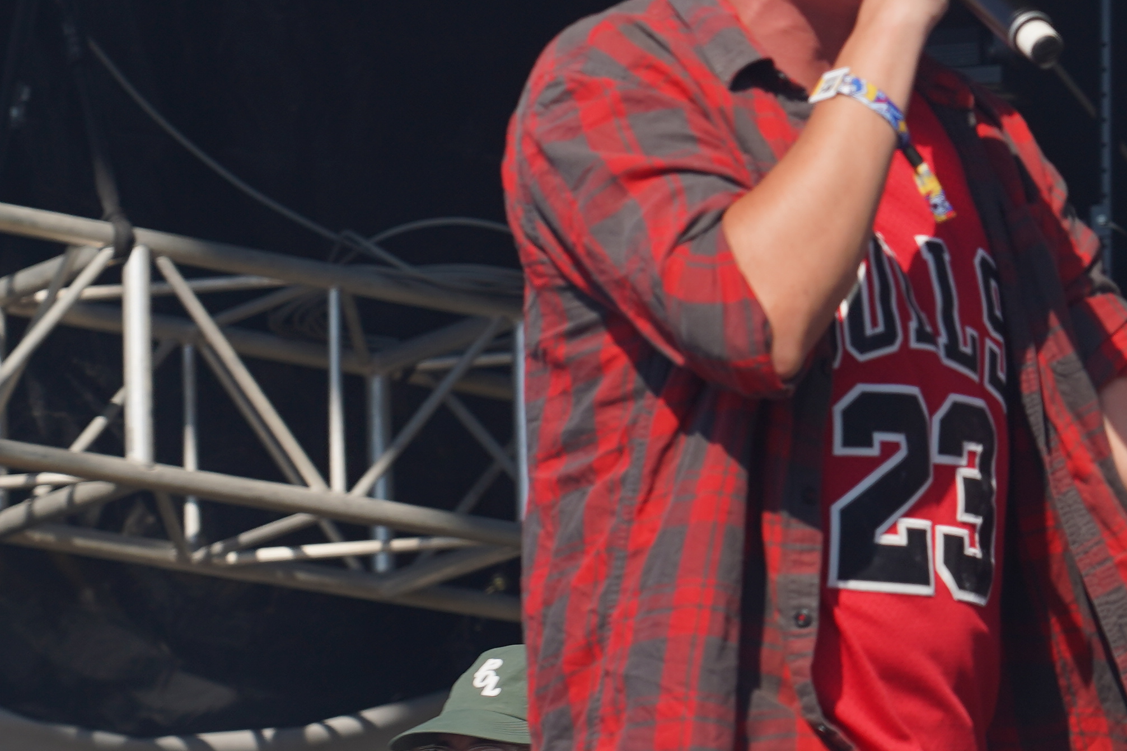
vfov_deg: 4.4
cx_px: 1214
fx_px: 9798
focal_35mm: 313
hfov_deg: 6.6
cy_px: 39
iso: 100
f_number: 7.1
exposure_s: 1/400
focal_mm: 105
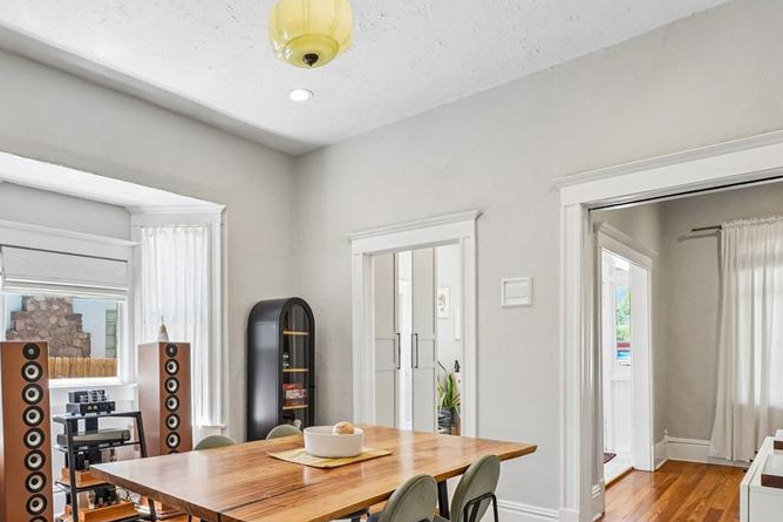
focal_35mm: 24
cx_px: 246
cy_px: 348
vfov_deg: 51.4
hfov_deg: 70.3
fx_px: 530
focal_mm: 10.6
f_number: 8
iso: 800
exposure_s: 1/20
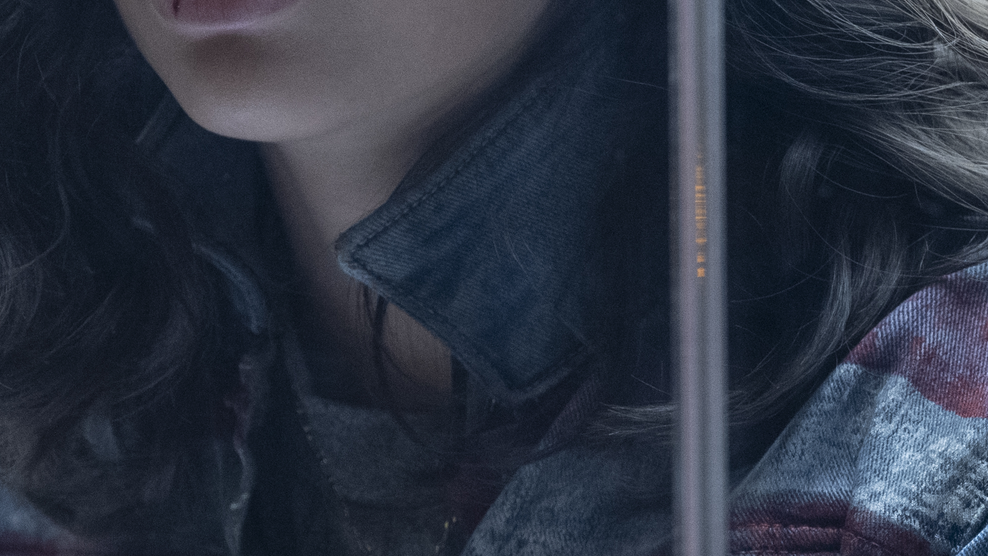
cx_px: 385
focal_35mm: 525
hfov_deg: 4.1
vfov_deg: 2.3
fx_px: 13754
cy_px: 520
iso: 1600
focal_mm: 120
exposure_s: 1/125
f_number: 4.5
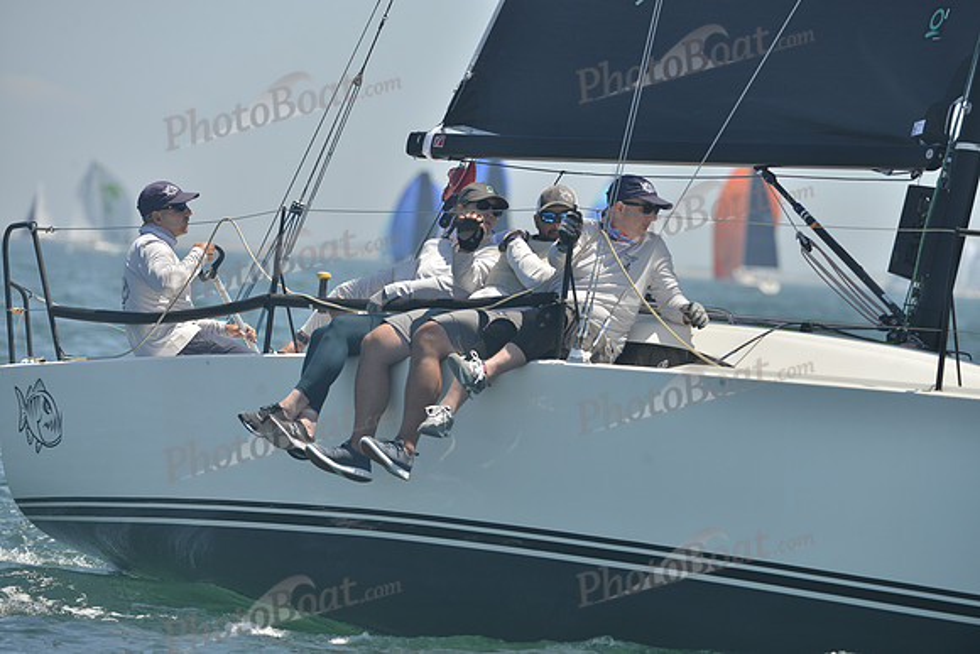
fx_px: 7896
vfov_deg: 4.7
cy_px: 327
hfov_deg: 7.1
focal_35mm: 290
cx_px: 490
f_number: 6.3
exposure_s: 1/1000
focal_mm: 290
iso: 280
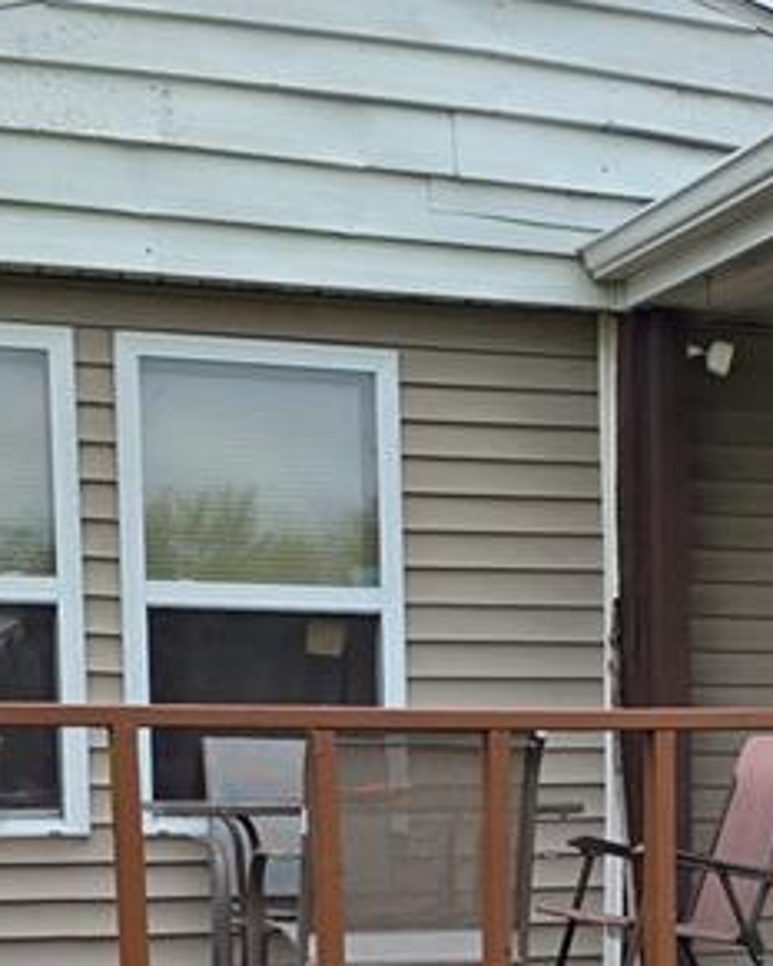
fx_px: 2258
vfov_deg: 23.1
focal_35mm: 79
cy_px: 969
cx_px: 756
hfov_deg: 18.9
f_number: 1.7
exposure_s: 1/2500
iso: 80
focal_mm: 6.25
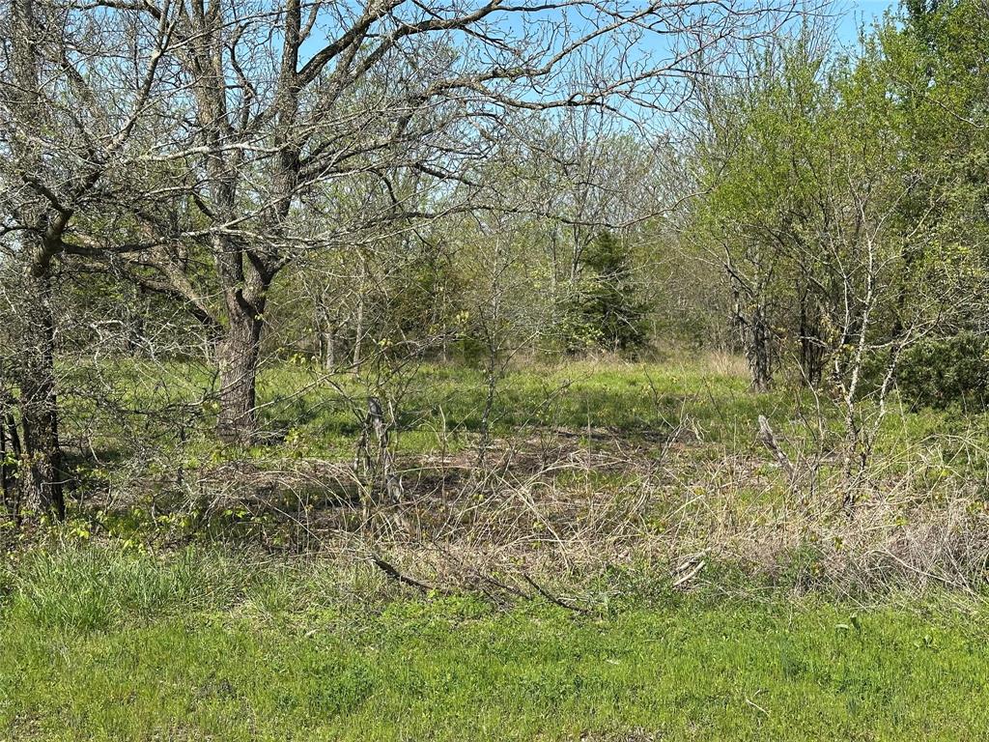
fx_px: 1371
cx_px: 494
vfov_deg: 30.3
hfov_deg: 39.7
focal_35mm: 48
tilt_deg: +1.5
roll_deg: -0.7
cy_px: 371
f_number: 1.78
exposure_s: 1/2976
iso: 64
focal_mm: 6.86
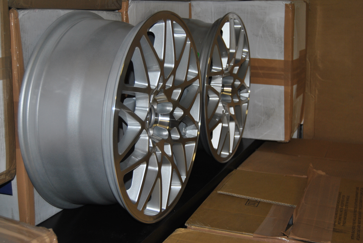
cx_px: 182
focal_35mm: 48
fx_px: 485
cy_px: 122
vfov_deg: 28.2
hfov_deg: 41.1
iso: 200
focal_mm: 32
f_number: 4.5
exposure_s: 1/60
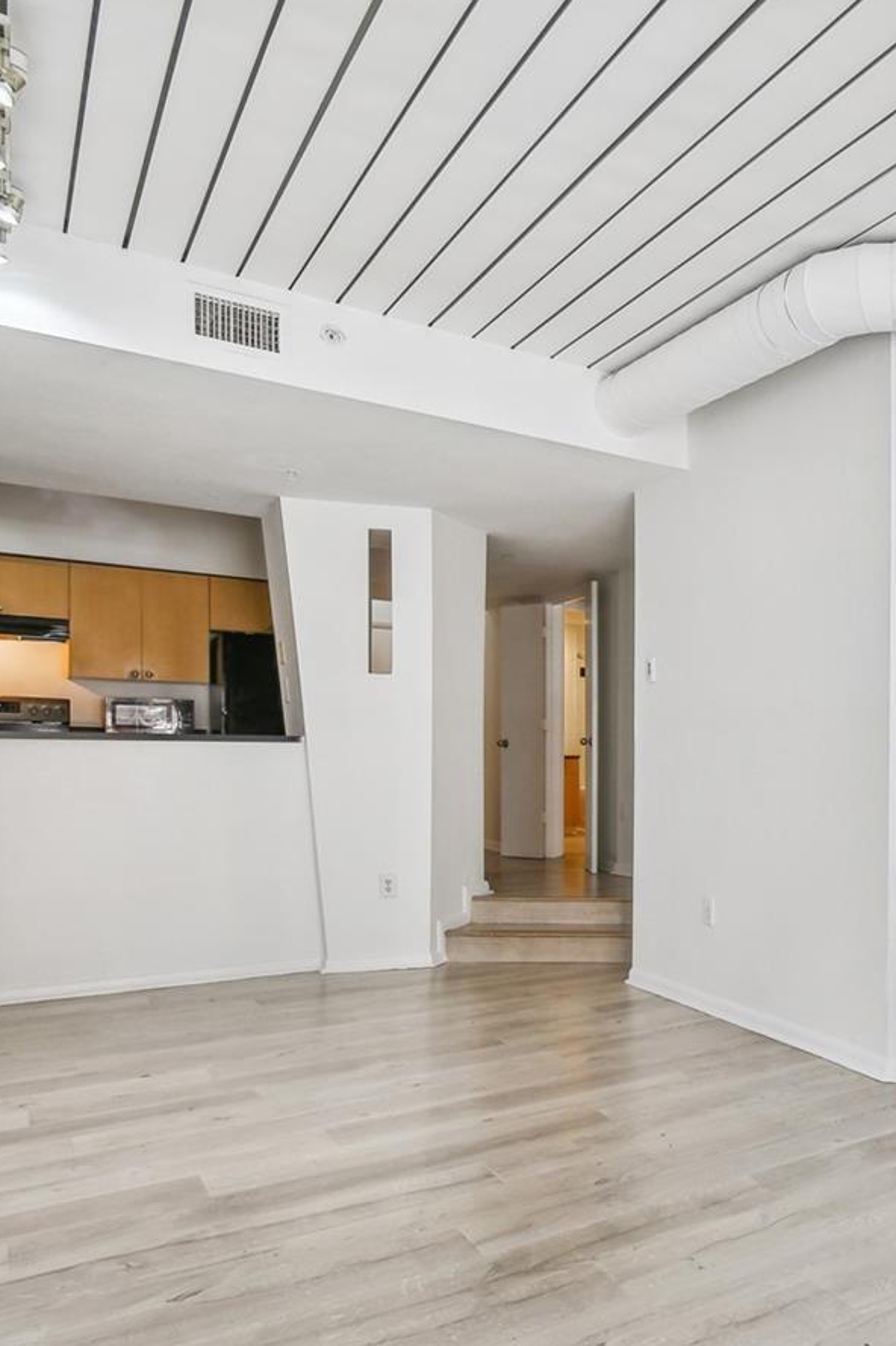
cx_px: 922
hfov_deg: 41.0
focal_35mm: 27
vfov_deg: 67.0
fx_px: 1009
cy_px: 774
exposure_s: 1/30
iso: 100
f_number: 7.1
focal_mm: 10
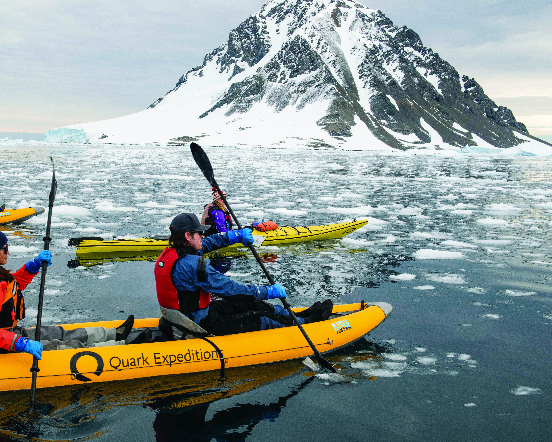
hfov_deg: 41.9
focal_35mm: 44
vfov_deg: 34.1
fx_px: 719
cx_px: 229
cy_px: 218
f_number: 13
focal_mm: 35
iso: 400
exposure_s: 1/400
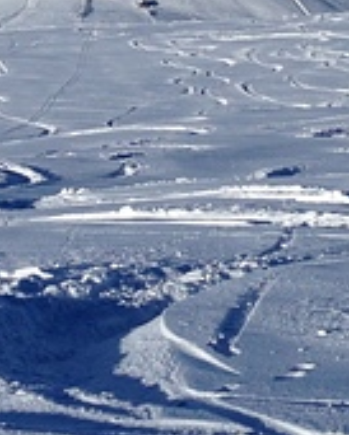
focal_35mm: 148
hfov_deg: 10.4
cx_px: 217
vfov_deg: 12.9
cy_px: 25
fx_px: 1909
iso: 50
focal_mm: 4.12
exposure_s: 1/4926
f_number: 2.4
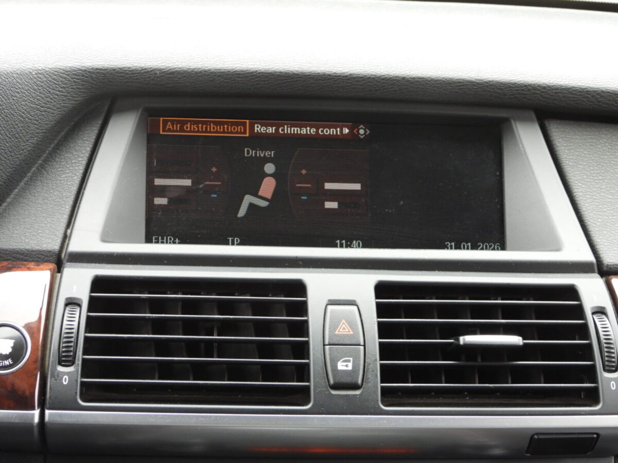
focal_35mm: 91
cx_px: 309
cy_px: 232
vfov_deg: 16.2
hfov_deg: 21.5
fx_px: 1625
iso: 400
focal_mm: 16.3
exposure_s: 1/60
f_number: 3.5
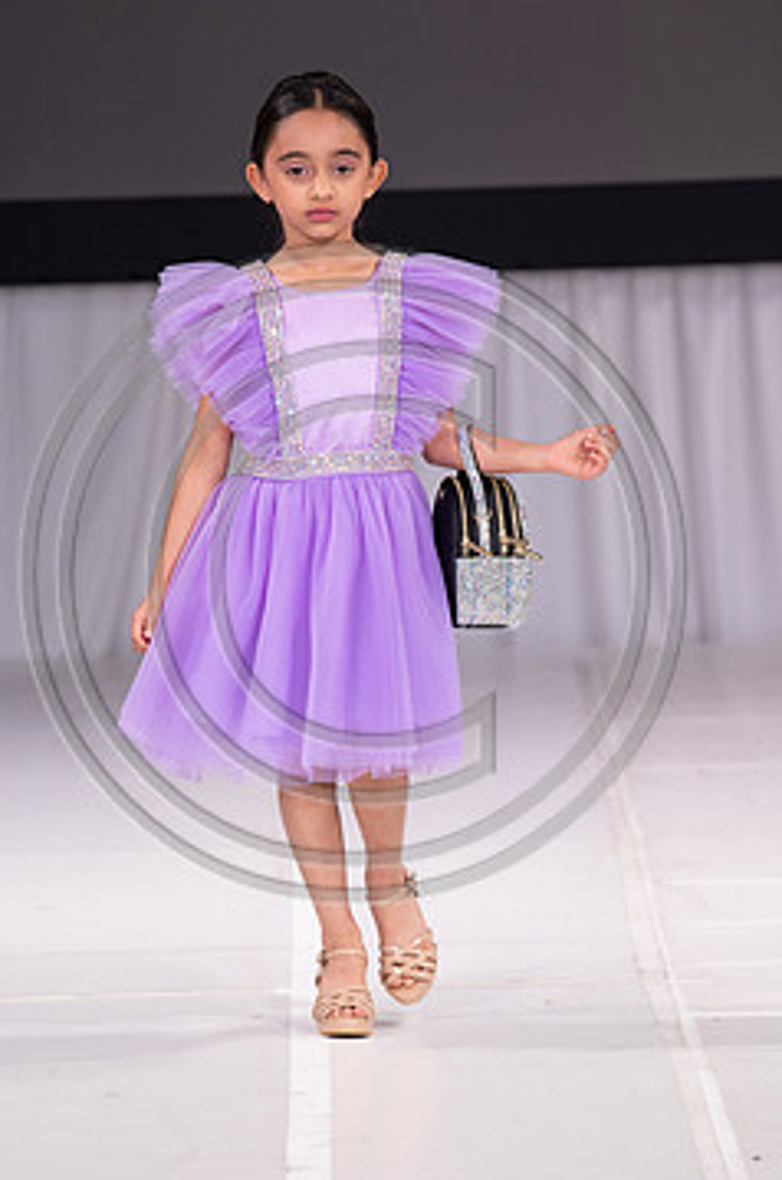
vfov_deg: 8.2
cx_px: 353
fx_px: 8210
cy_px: 572
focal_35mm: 251
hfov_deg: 5.5
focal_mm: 200
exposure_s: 1/400
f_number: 5.6
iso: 2000
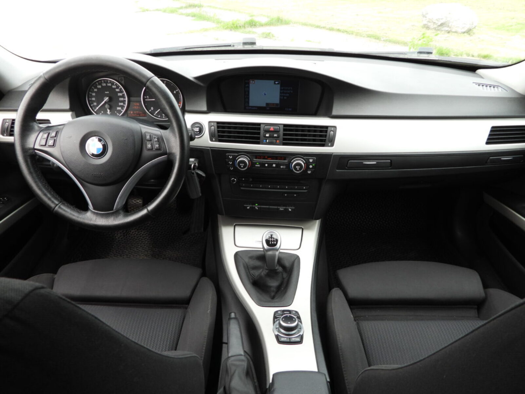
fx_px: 364
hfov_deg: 71.6
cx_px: 262
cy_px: 197
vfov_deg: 56.8
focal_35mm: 24
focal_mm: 4.3
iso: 100
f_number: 2.8
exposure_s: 1/125
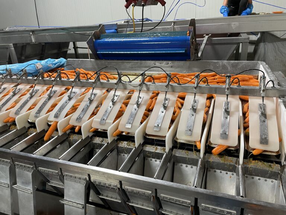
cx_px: 143
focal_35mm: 26
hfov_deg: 67.3
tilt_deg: -21.6
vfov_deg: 53.1
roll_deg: +3.4
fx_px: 215
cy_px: 108
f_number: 1.6
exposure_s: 1/50
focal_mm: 4.2
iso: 125
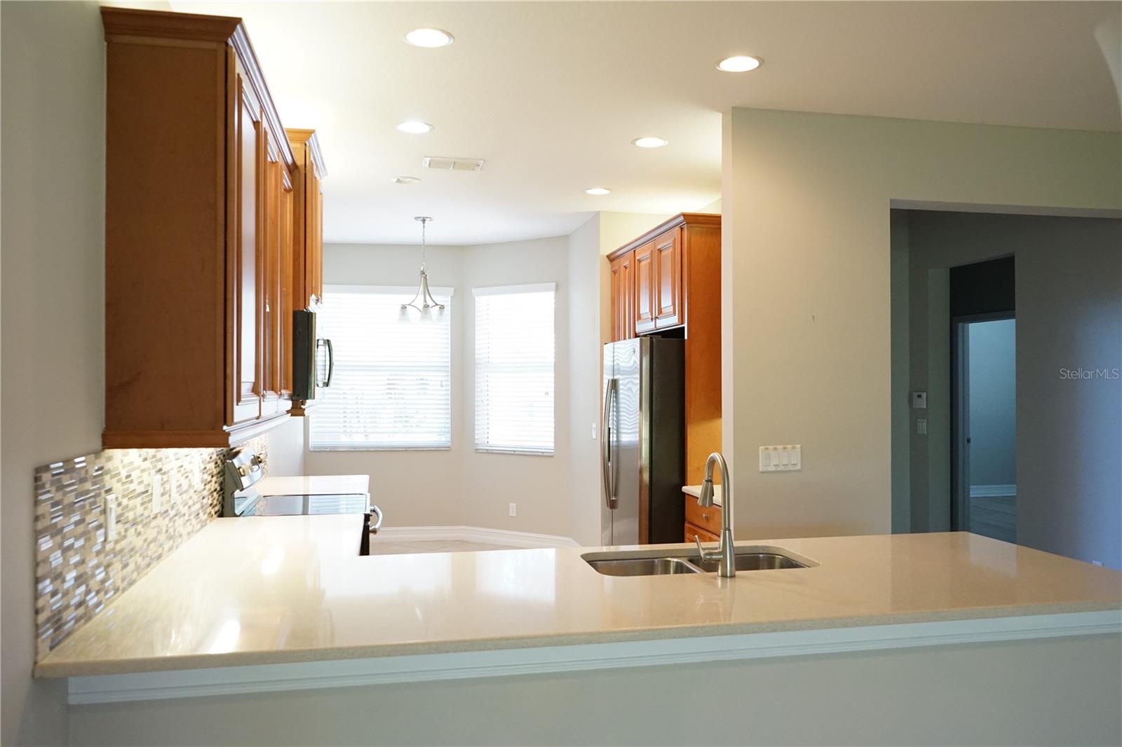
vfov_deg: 46.4
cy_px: 374
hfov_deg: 65.5
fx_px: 872
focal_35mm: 28
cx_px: 561
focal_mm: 28
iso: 4000
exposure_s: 1/60
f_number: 6.3
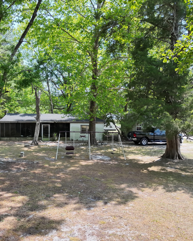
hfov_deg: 45.3
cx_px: 68
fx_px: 228
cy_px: 120
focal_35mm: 32
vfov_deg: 55.7
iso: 250
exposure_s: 1/2500
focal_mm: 6.72
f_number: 1.7
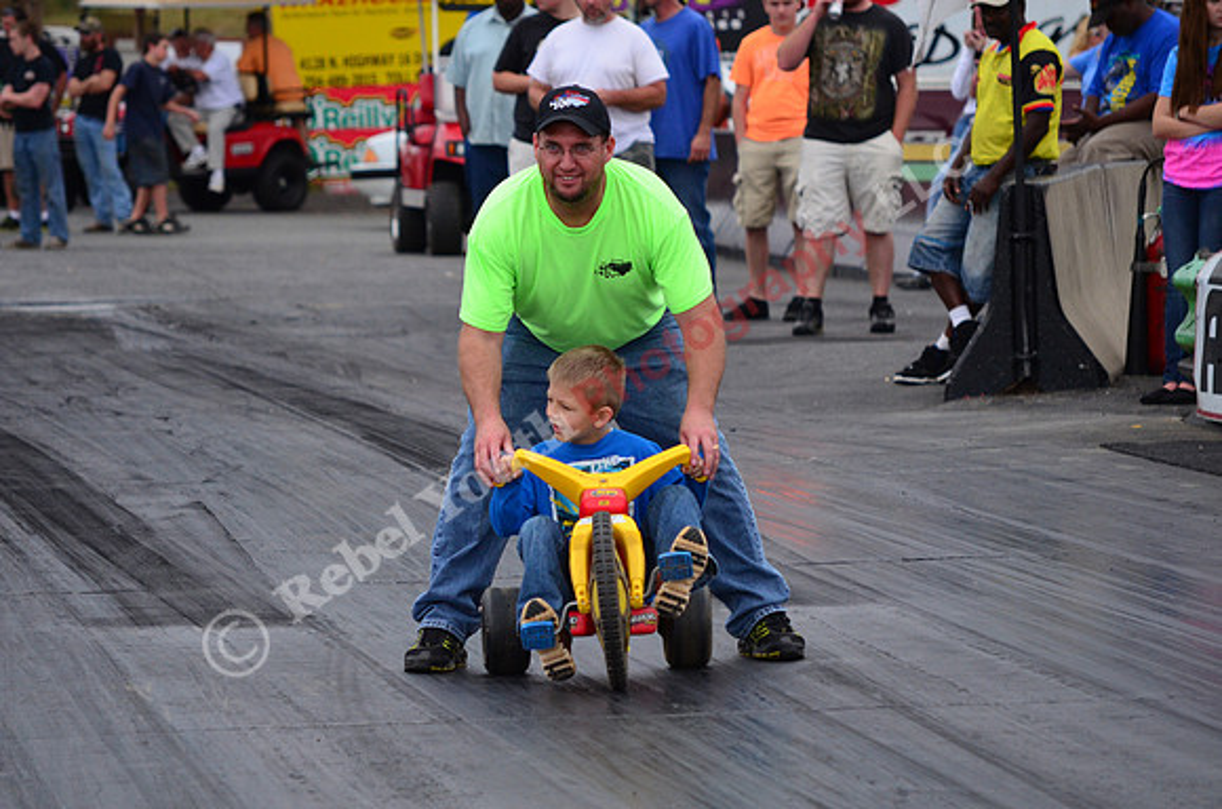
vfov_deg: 5.2
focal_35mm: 262
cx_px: 611
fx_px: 8891
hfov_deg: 7.9
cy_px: 404
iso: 1000
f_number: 5.6
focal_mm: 175
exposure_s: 1/2000
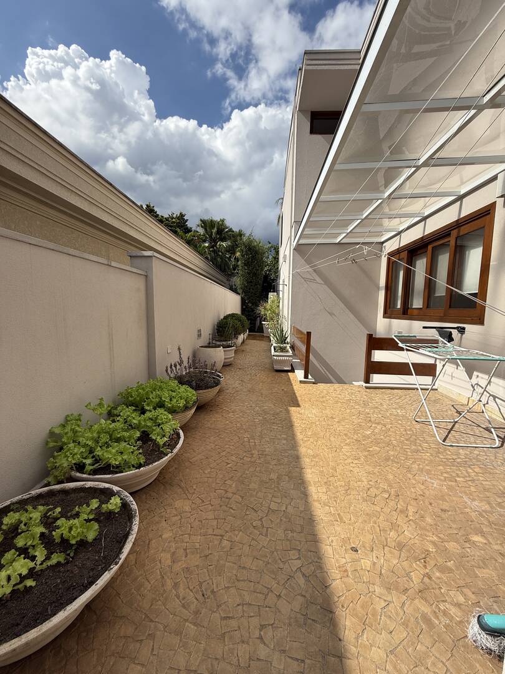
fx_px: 272
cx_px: 252
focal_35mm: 14
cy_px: 337
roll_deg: -2.1
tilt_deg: -6.4
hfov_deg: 85.7
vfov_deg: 102.1
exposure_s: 1/2506
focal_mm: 2.22
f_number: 2.2
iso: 50
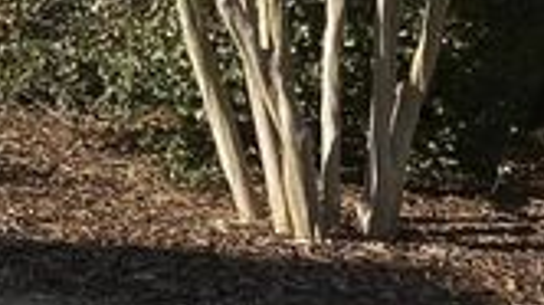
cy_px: -685
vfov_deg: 6.2
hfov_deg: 10.4
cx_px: -809
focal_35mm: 175
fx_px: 2522
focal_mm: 4.25
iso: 32
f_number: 1.8
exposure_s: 1/1898
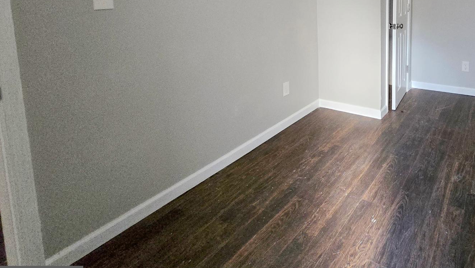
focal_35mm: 22
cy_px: 18
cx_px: 362
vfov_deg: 45.7
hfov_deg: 74.7
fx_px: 277
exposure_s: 1/60
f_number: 2.2
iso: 1000
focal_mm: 2.2
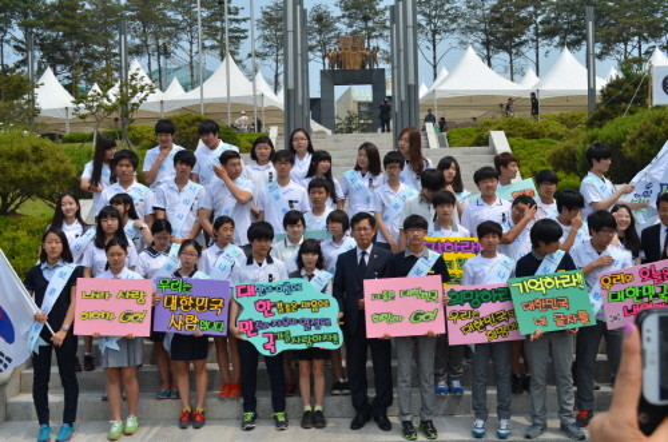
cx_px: 334
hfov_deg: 46.5
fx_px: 778
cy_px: 221
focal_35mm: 42
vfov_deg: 31.7
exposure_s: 1/250
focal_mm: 28
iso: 100
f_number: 8
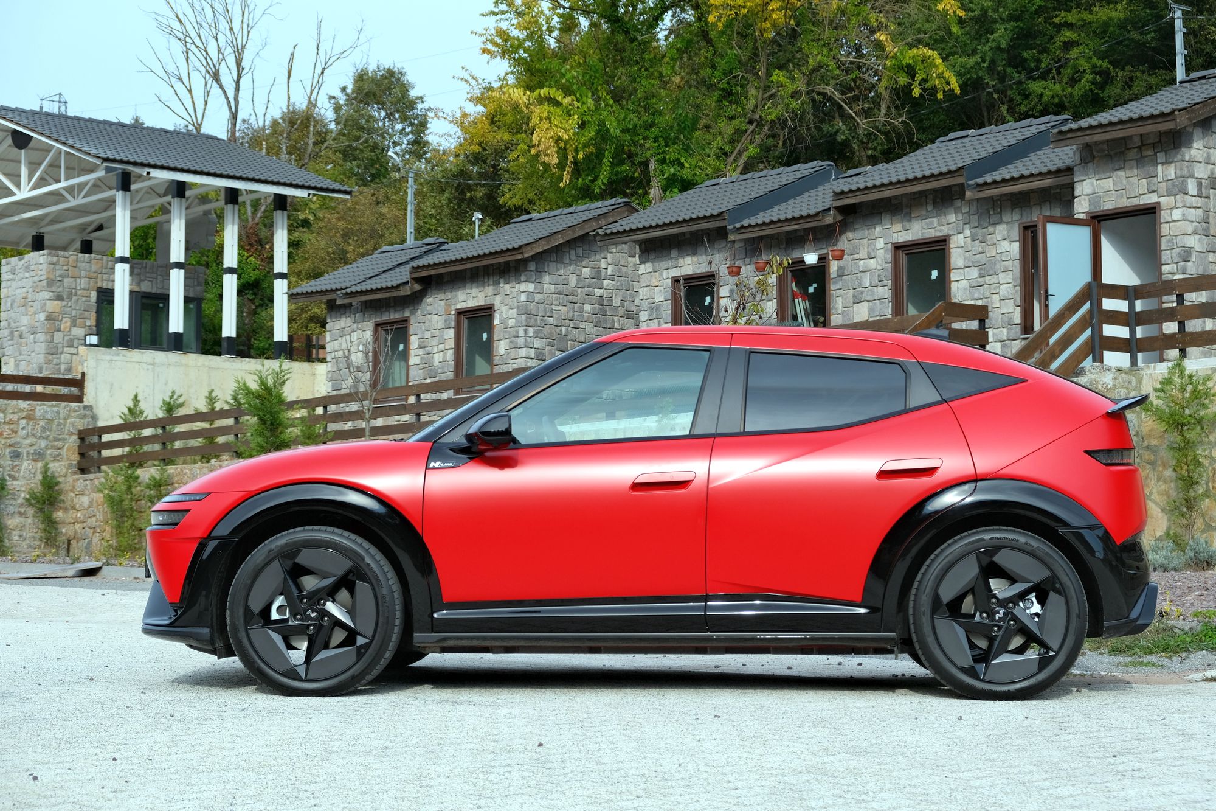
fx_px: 2161
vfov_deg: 21.2
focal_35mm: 64
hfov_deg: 31.4
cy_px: 406
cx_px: 608
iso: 320
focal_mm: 42.5
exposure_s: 1/750
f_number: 5.6
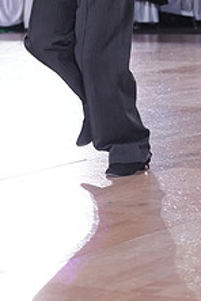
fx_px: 1533
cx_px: -18
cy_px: -54
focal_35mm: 183
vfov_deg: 11.0
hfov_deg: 7.5
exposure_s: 1/400
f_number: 4
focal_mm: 70
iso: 2500
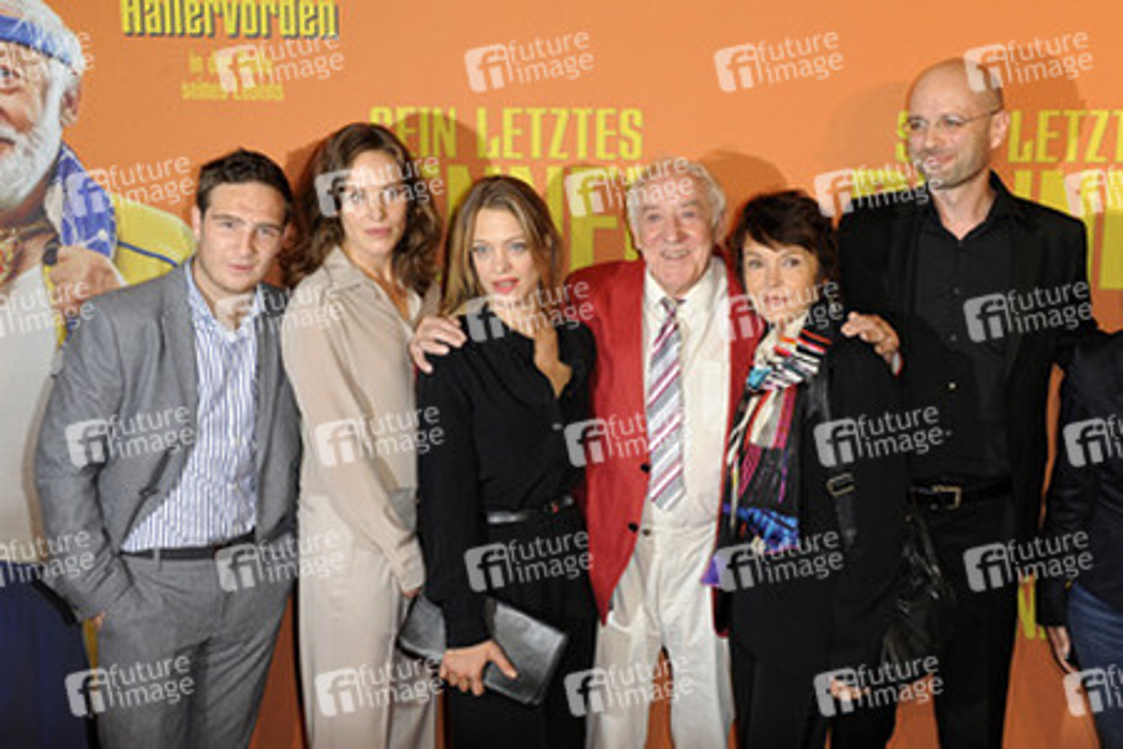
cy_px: 374
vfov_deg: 29.9
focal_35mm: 45
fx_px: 1404
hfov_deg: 43.6
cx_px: 562
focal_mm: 45
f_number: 5.6
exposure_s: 1/320
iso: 800
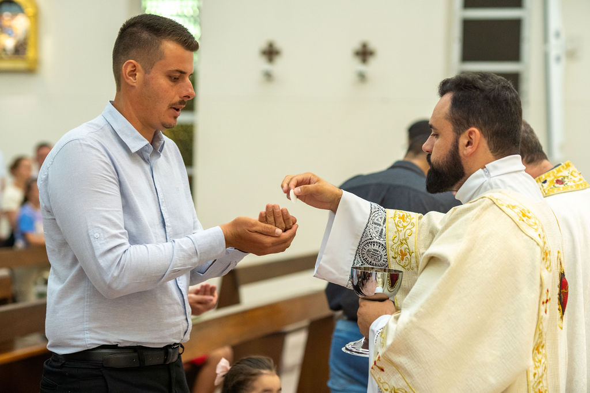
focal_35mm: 85
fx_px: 1393
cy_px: 196
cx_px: 295
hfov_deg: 23.9
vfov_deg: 16.1
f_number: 3.2
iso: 2500
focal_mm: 85
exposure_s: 1/200
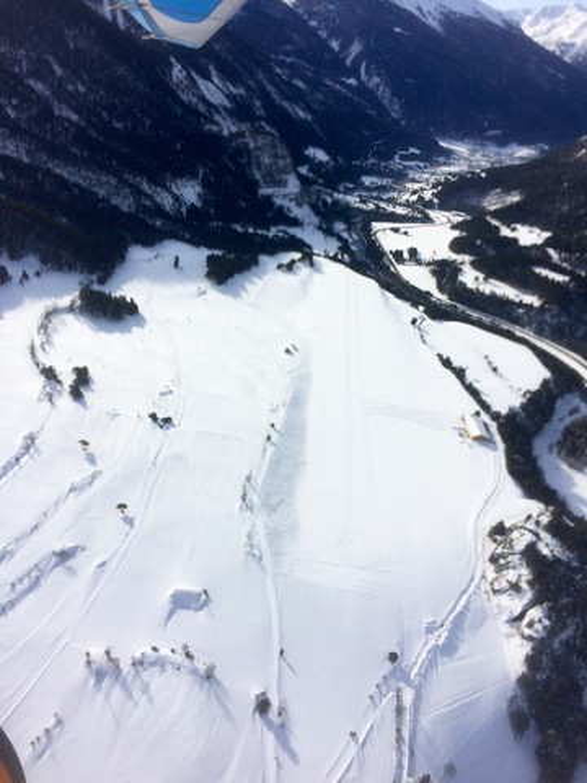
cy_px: 392
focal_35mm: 29
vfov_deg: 61.7
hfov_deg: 48.2
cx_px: 294
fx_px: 656
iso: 32
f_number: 2.2
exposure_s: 1/3731
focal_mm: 4.15
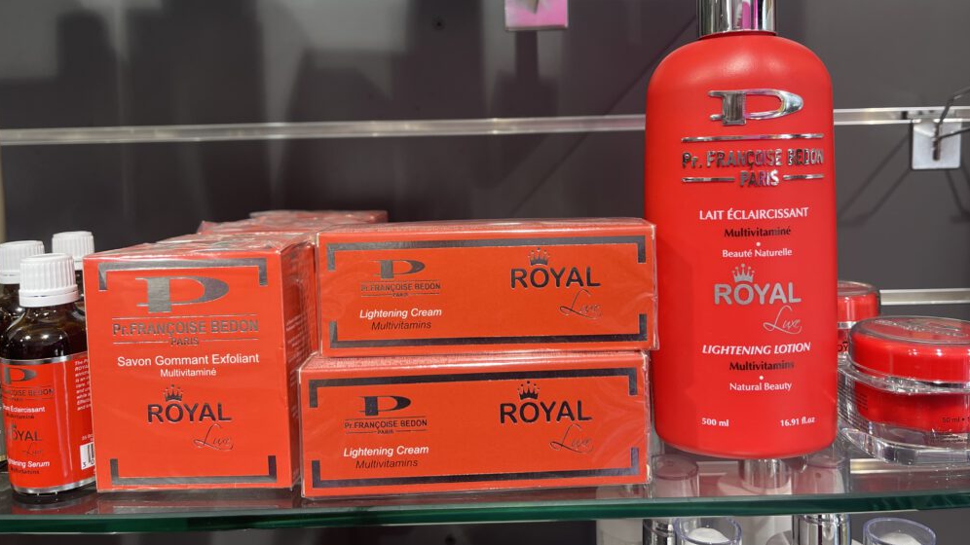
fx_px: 720
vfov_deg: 41.2
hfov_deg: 67.9
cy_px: 201
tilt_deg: -5.7
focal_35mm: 28
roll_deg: +1.2
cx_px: 494
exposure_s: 1/100
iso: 64
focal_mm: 5.1
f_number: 1.6
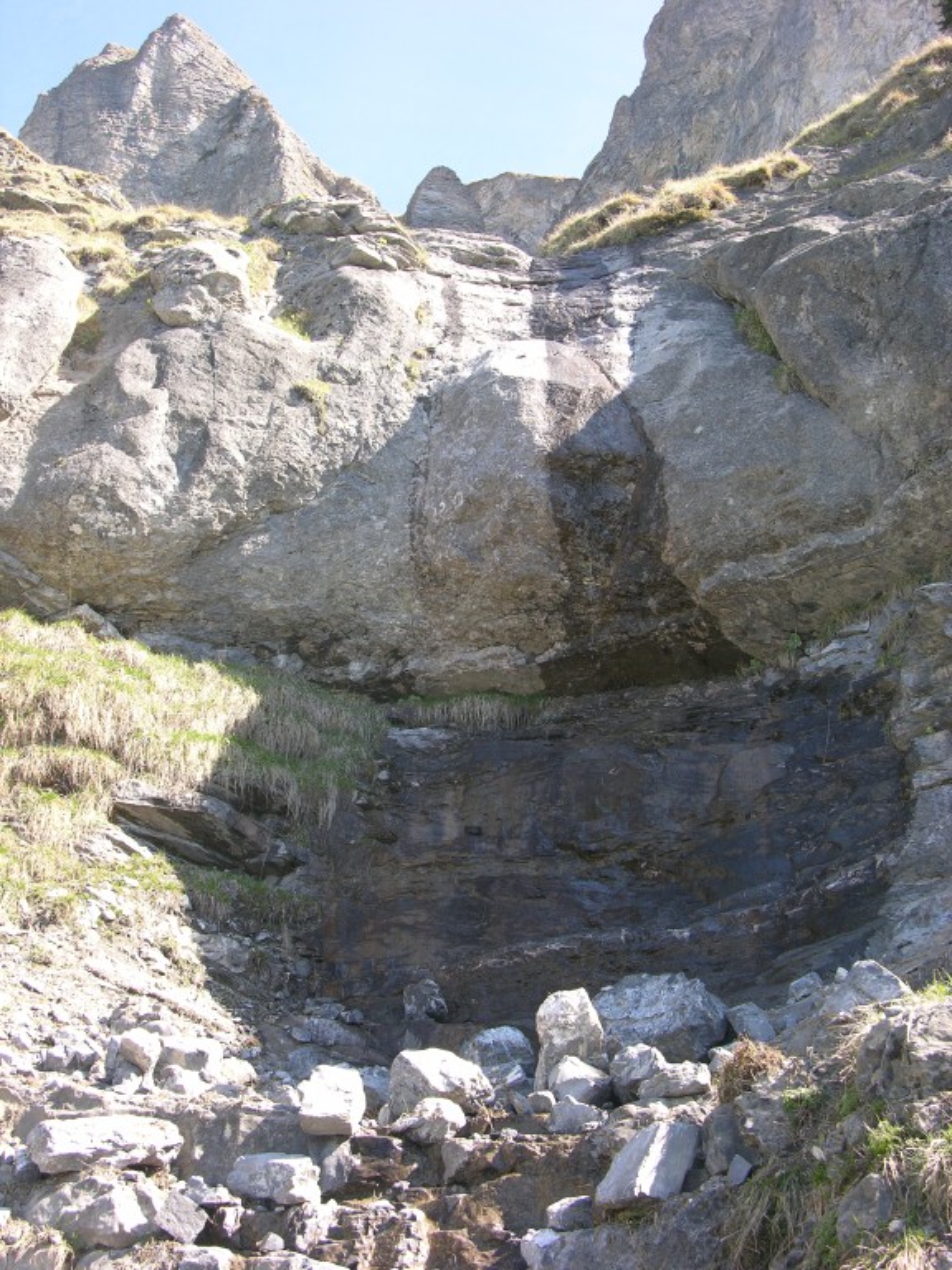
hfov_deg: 34.3
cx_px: 476
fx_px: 1540
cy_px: 635
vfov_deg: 44.8
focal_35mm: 42
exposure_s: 1/88.6
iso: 50
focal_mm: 10.7
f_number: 4.1
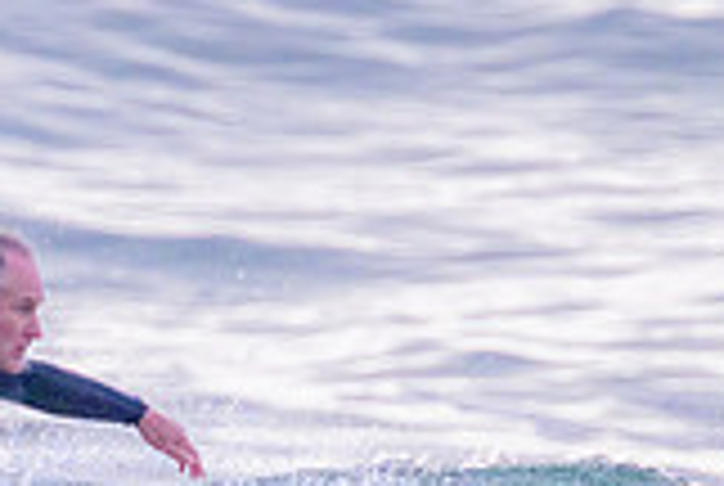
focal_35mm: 2878
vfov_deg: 0.5
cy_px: 682
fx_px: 57986
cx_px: 76
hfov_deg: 0.7
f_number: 11
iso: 4000
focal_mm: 800
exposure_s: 1/2000
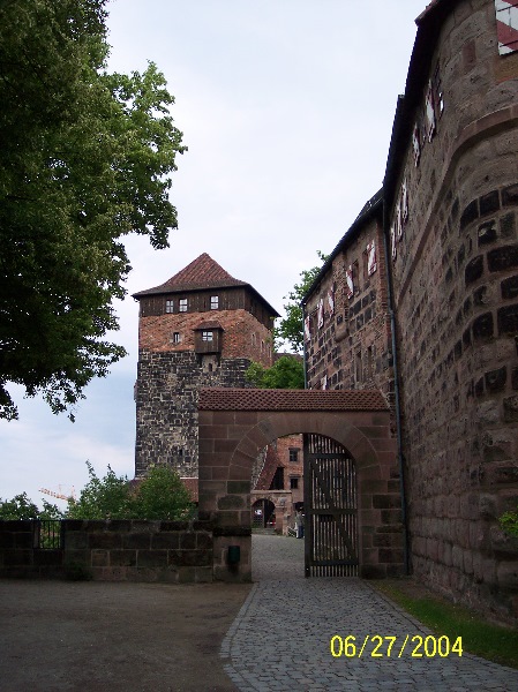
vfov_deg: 49.0
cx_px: 259
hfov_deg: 37.7
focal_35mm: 38
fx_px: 759
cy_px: 346
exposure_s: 1/700
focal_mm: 8
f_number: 2.8
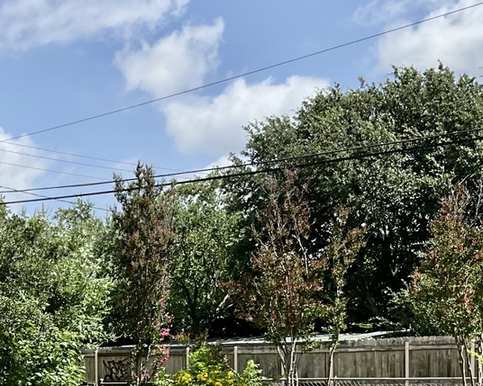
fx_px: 1087
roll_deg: +0.1
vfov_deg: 19.4
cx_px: 2
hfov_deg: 24.0
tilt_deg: -3.6
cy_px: 420
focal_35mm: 76
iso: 25
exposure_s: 1/1786
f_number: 1.8
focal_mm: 3
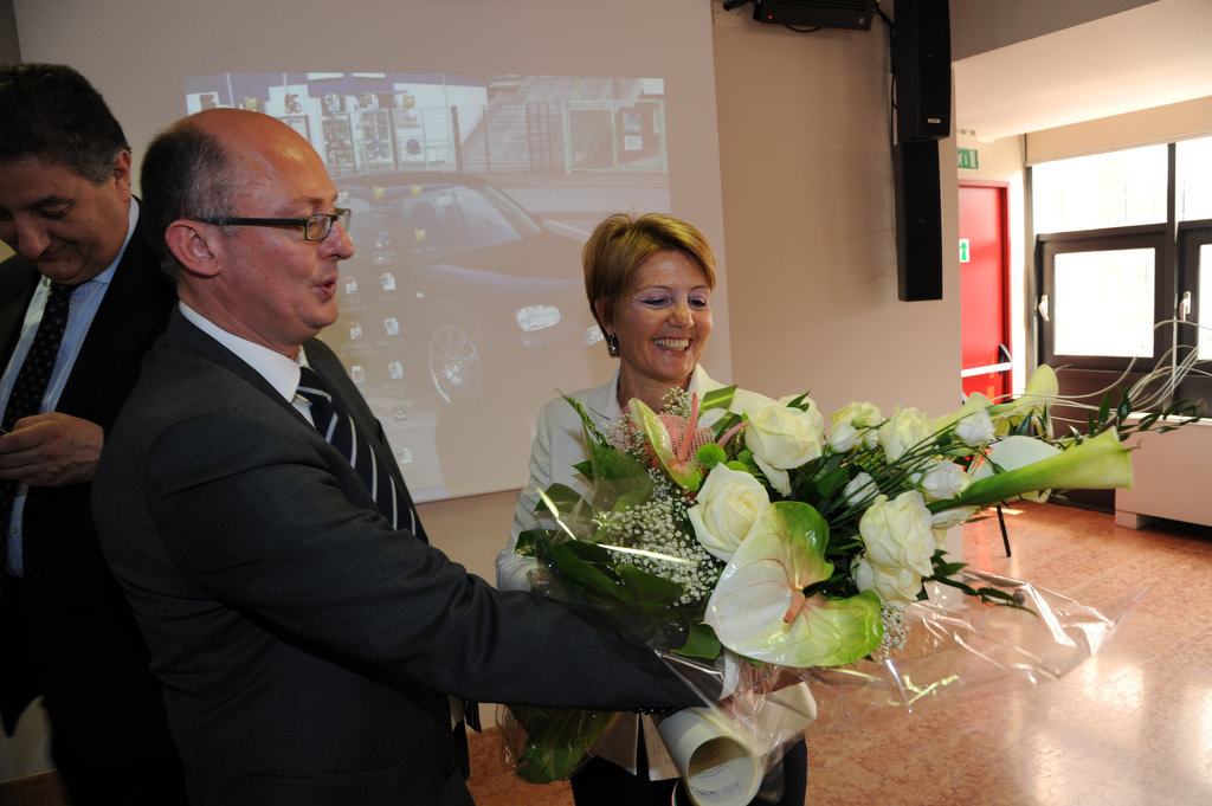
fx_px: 807
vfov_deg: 53.1
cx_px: 606
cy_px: 403
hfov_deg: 73.8
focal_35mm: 24
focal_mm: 24
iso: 1000
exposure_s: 1/50
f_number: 6.3
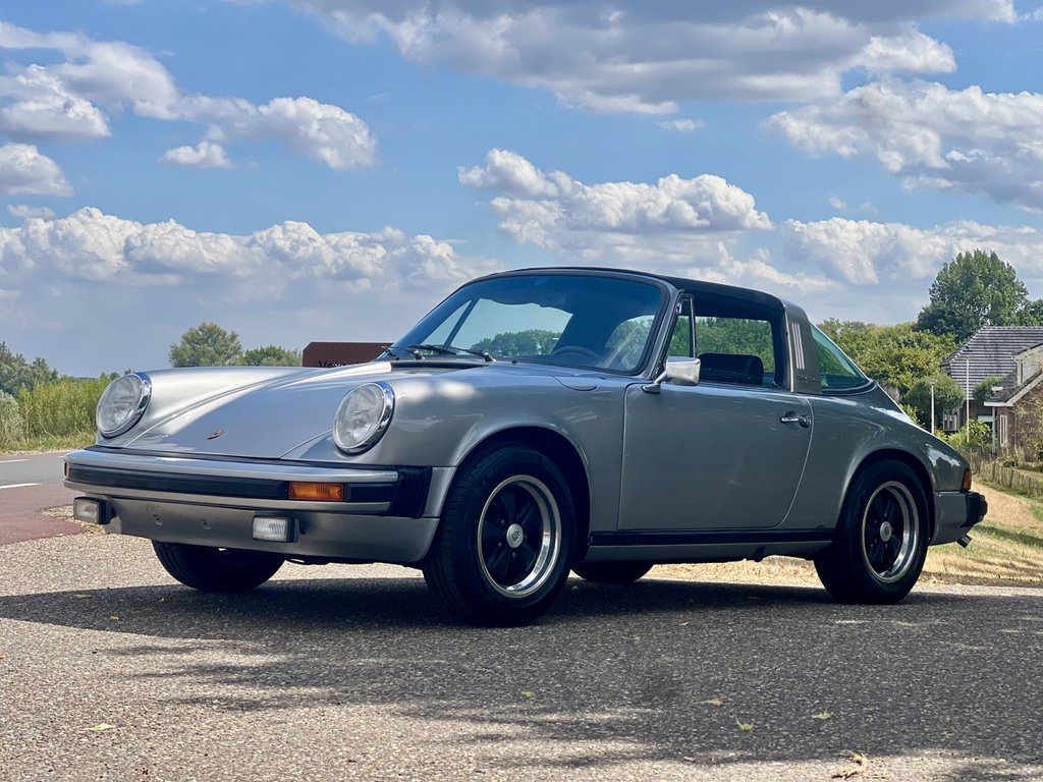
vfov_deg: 19.1
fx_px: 2320
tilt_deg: +1.5
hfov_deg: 25.3
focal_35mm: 77
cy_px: 391
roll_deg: +1.0
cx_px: 522
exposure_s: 1/874
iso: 32
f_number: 2.8
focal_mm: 9
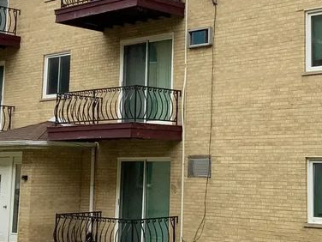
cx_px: 239
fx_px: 735
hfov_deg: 24.5
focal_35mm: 79
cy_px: 58
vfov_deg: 18.5
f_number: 1.8
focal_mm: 3
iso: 16
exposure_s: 1/1195
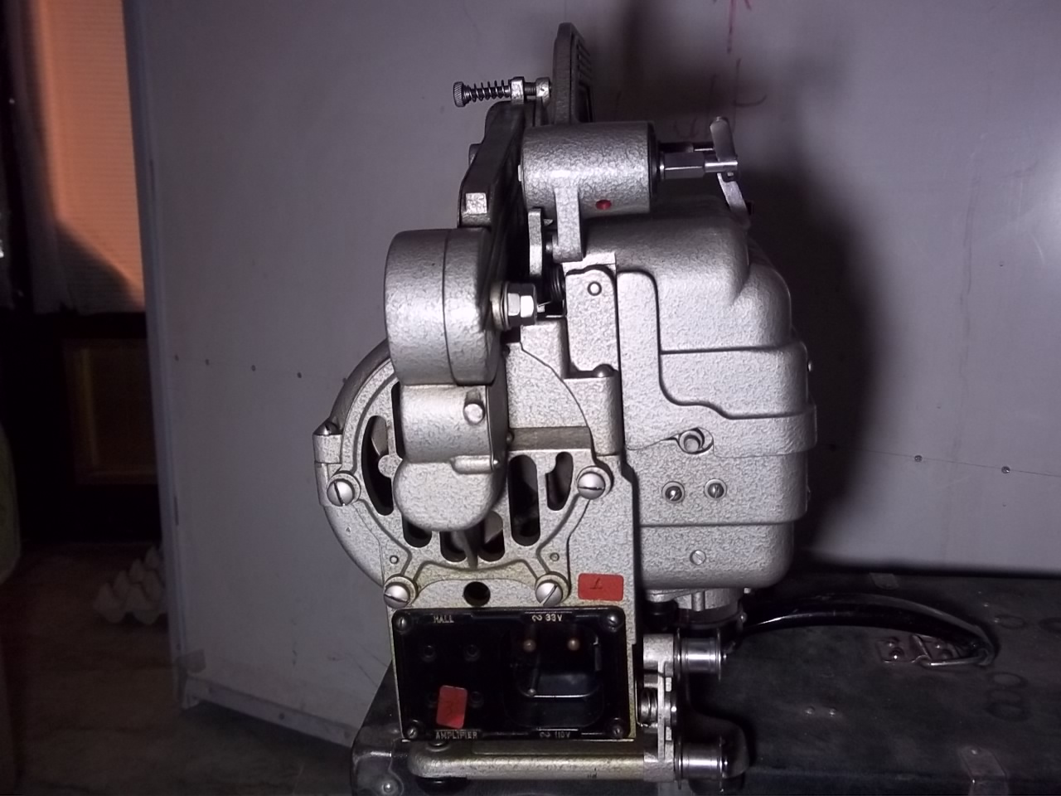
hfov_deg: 51.4
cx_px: 530
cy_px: 398
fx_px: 1103
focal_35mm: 36
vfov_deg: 39.7
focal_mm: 6.5
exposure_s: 1/13
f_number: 3.1
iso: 160
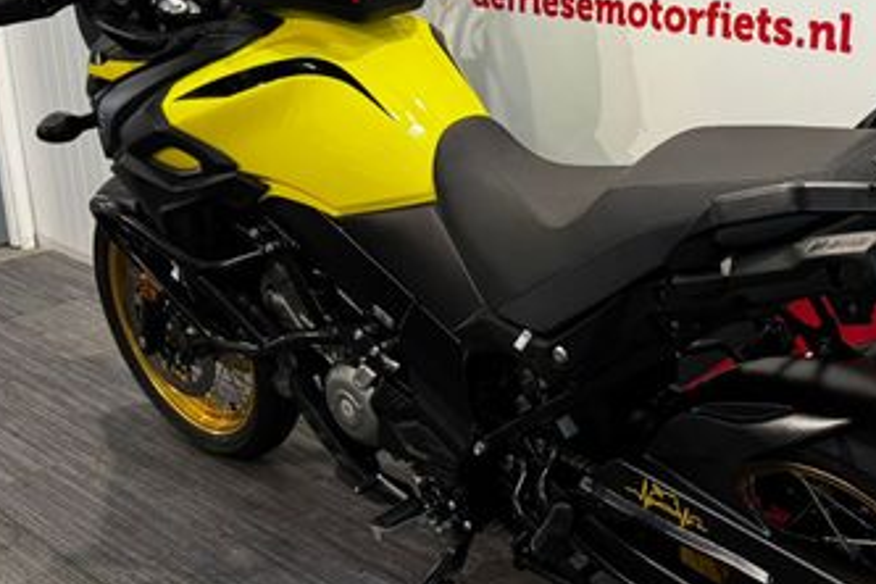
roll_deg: -1.7
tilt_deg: -18.6
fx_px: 1168
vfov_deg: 28.0
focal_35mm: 48
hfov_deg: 40.2
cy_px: 255
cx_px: 637
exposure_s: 1/50
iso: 320
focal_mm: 6.76
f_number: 1.78
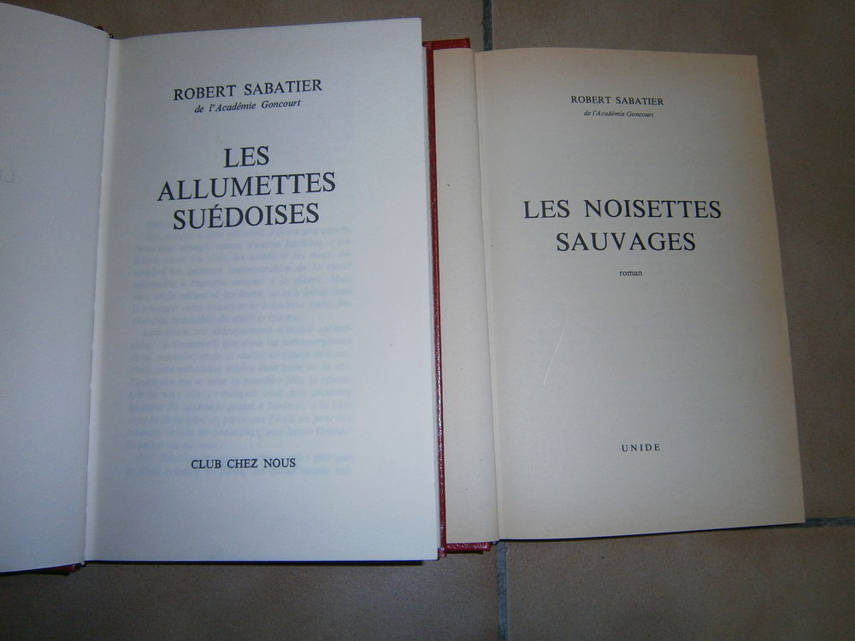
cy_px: 320
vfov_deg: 53.1
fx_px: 642
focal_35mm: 26
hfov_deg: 67.3
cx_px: 428
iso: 125
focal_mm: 4.7
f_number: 2.8
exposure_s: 1/30
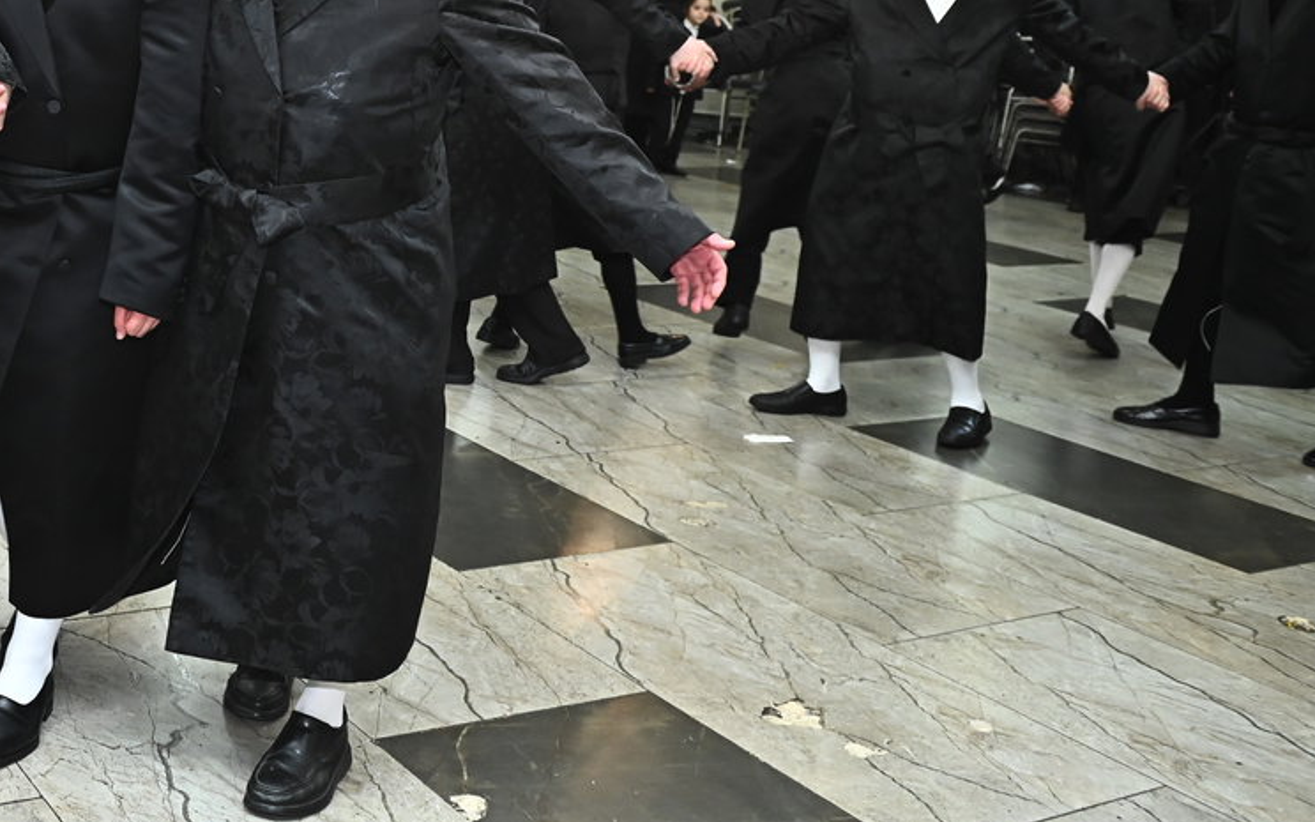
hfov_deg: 39.8
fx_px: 1649
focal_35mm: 46
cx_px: 92
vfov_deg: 27.5
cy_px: 174
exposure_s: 1/200
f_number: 4.5
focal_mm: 24
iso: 2000
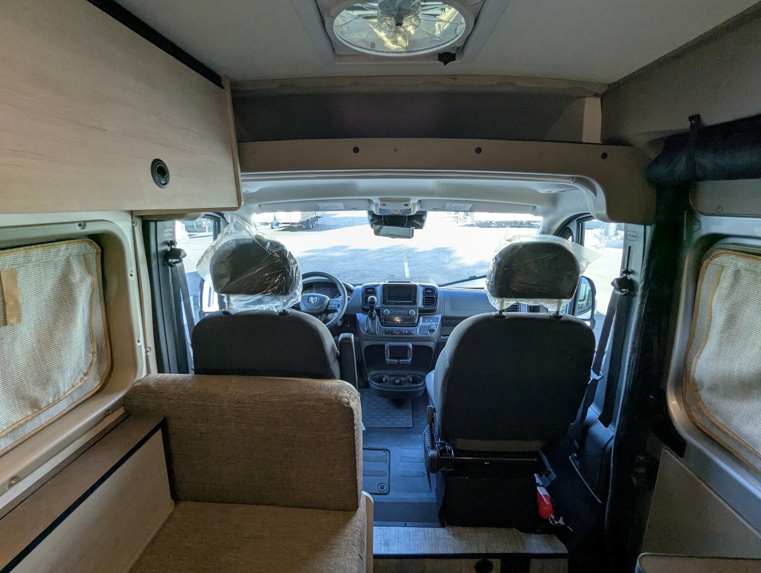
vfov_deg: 78.2
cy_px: 286
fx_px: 352
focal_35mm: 16
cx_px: 380
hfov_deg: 94.4
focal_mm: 2.35
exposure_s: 1/143
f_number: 2.2
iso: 100
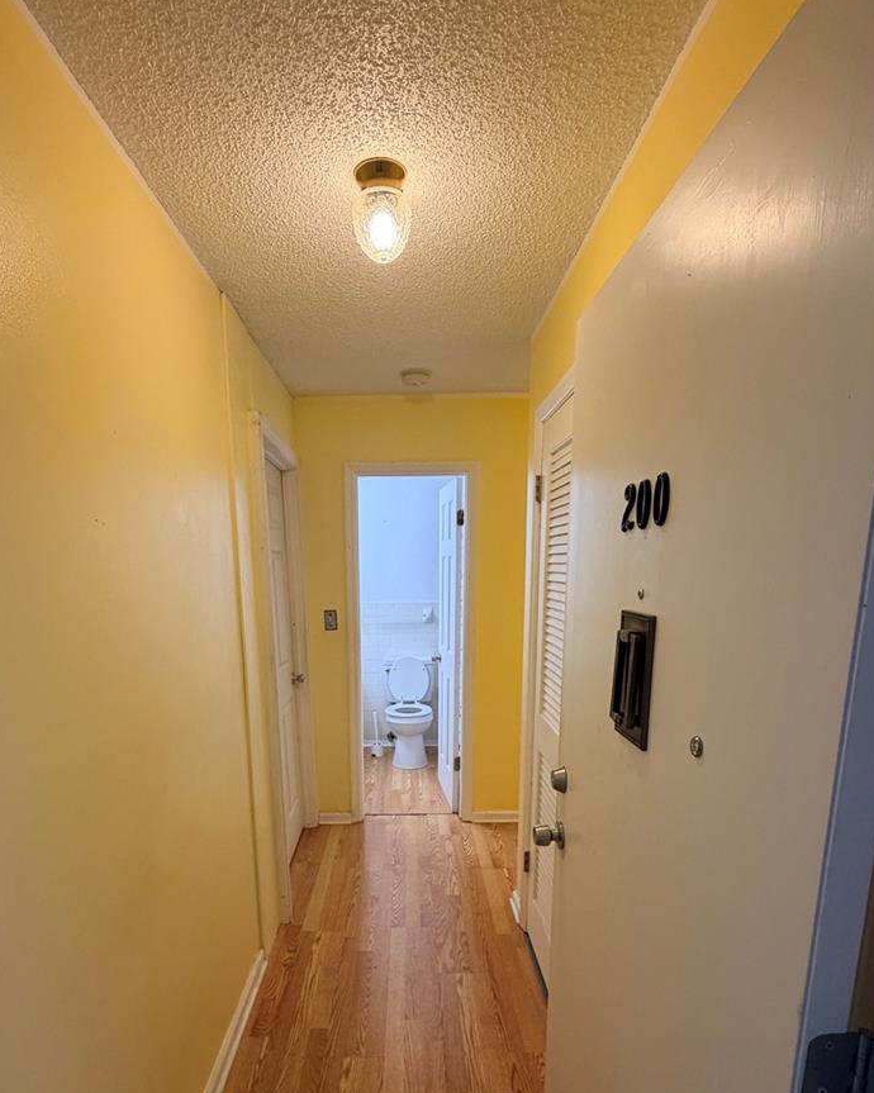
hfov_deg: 70.7
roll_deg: -0.2
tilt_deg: -10.8
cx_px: 404
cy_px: 693
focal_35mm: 19
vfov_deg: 81.5
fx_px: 615
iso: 200
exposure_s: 1/120
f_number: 2.2
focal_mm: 2.22
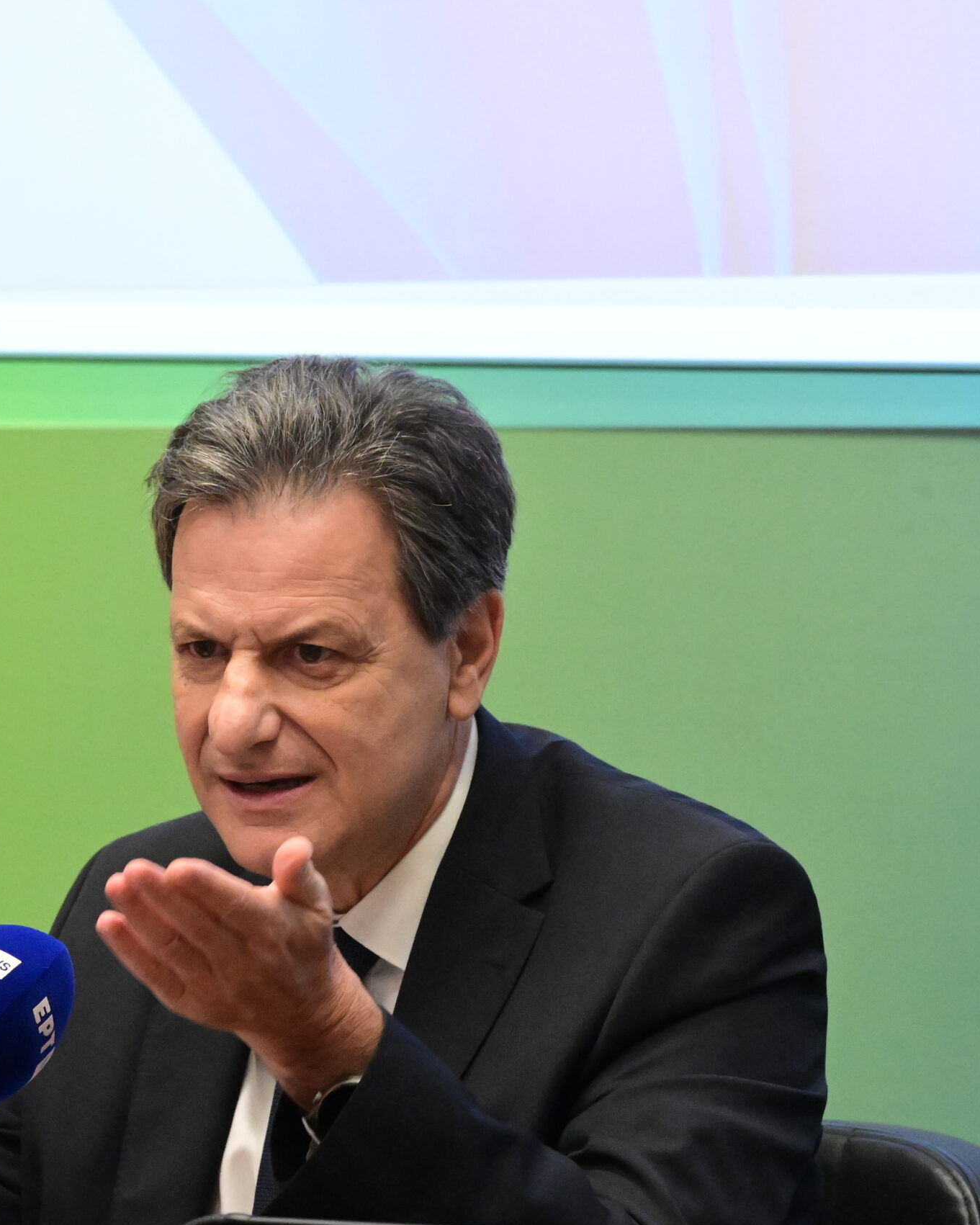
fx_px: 8809
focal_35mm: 243
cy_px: 614
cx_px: 105
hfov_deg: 6.4
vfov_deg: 8.0
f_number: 7.1
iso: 8000
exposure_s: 1/125
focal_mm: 115
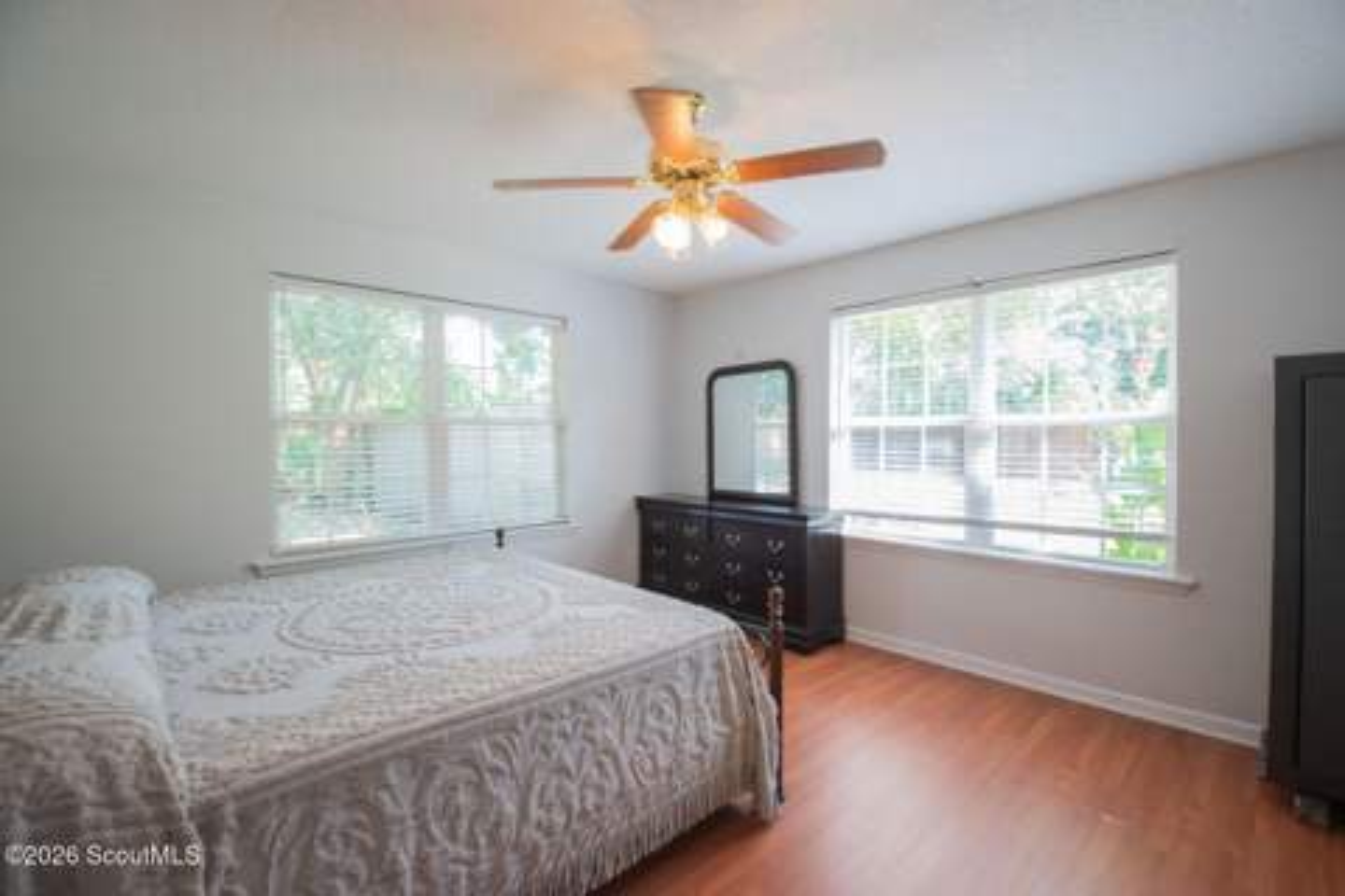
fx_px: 569
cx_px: 672
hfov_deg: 99.6
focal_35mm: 15
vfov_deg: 76.5
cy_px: 448
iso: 1250
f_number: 4.5
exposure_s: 1/160
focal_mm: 10
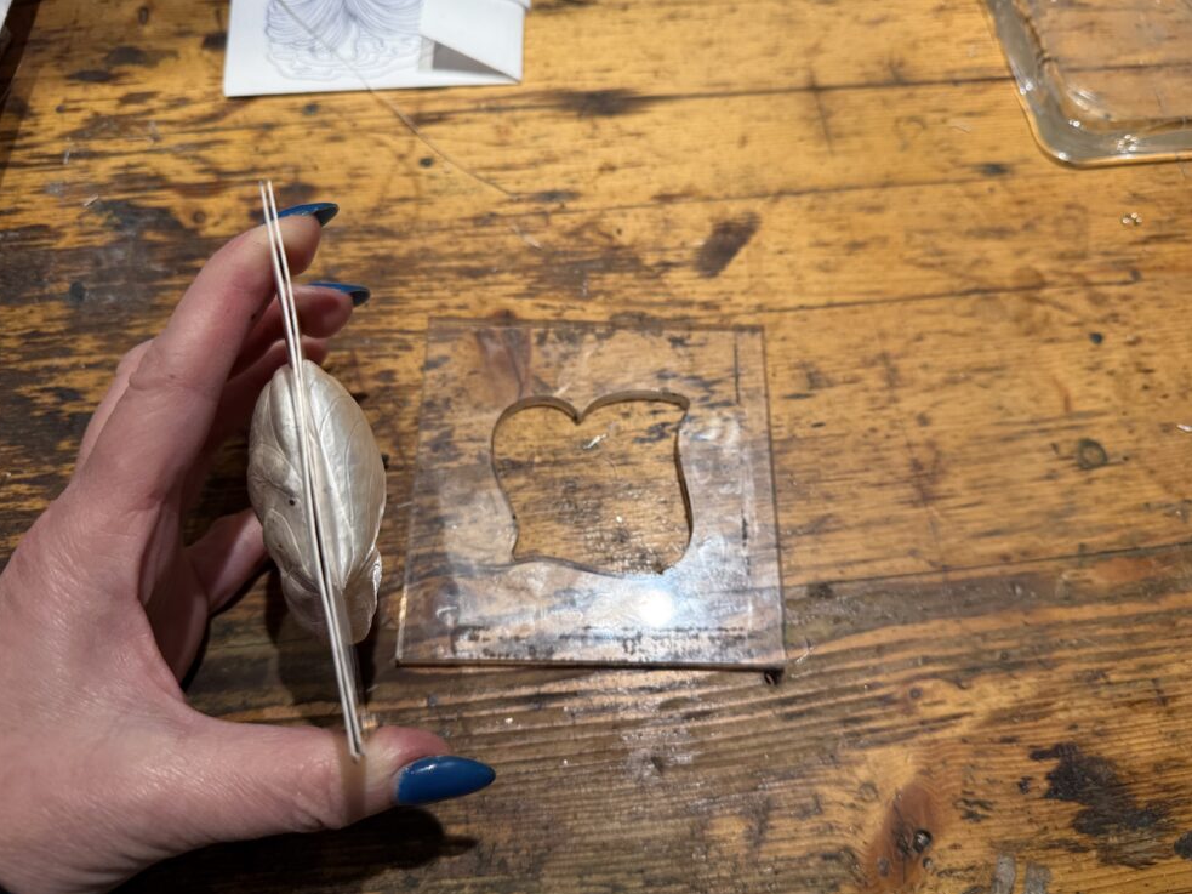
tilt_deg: -67.6
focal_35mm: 25
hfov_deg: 69.4
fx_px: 861
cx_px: 593
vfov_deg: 54.9
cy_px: 445
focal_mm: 6.76
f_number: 1.78
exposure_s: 1/178
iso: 64
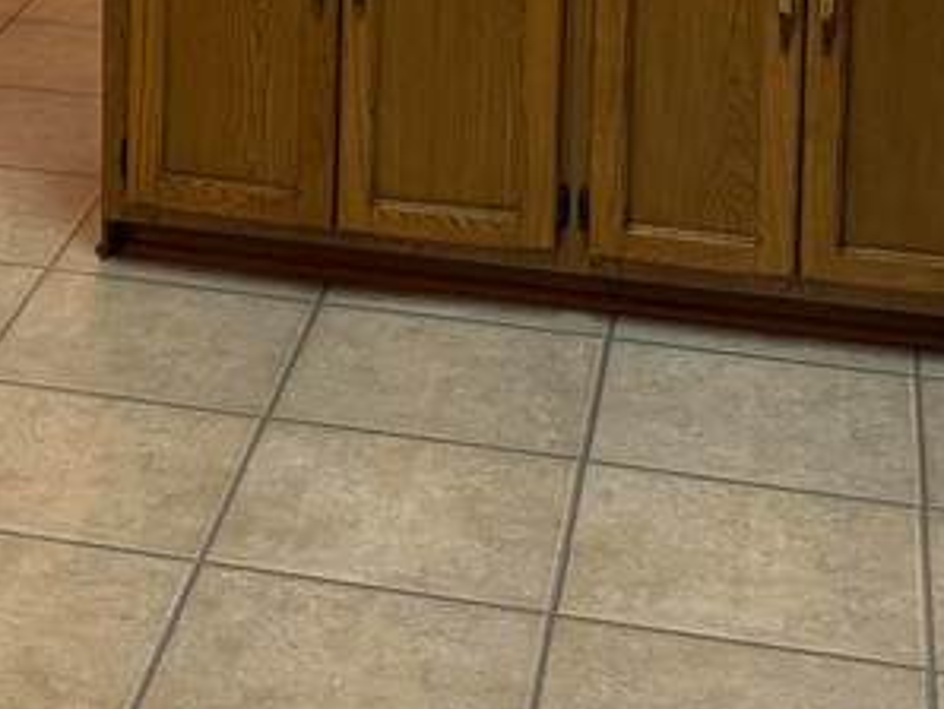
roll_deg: +0.1
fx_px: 2811
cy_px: -367
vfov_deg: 13.5
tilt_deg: -9.0
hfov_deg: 18.5
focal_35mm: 103
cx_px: -6
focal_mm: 6.76
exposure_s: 1/120
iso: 400
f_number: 1.78
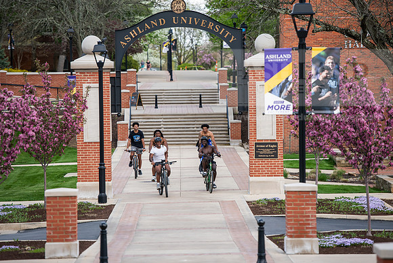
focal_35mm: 175
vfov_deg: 7.9
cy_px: 132
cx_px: 196
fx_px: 1911
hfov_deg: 11.7
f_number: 3.5
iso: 200
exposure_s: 1/640
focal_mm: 175
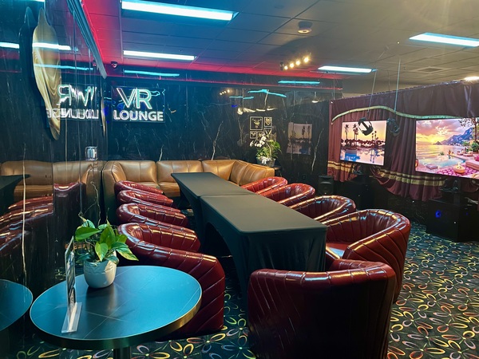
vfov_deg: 53.1
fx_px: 360
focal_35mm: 26
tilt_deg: -6.6
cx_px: 240
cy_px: 180
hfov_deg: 67.3
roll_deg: -0.3
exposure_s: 1/24
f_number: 1.6
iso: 1000
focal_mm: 4.2
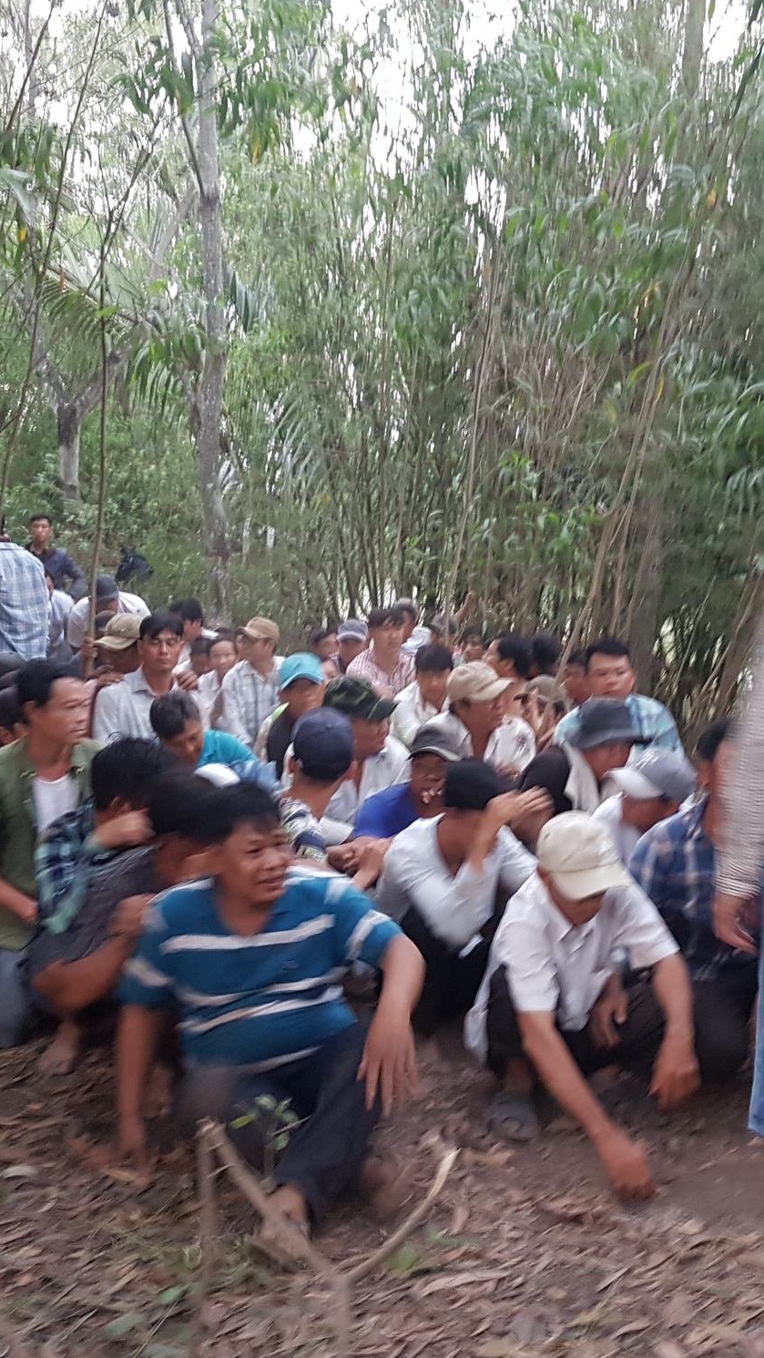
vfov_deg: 52.8
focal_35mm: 38
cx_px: 398
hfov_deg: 31.2
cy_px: 679
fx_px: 1368
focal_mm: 4.2
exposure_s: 1/10
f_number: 1.7
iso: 200
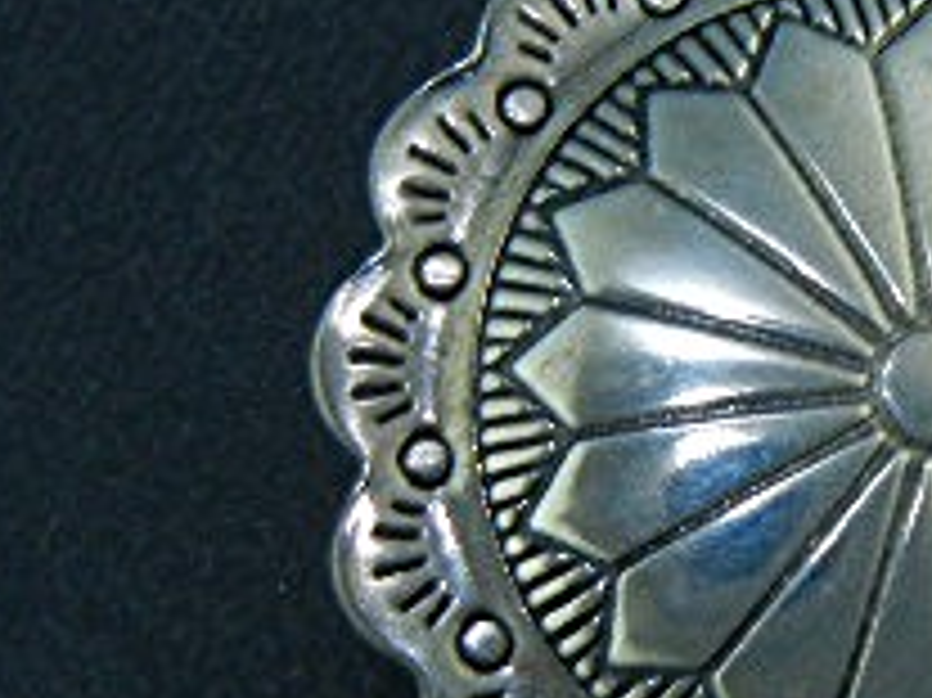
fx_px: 5651
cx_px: 1234
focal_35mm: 210
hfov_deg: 9.3
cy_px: 171
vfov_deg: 7.1
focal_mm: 12.2
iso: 200
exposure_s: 1/30
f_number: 4.1
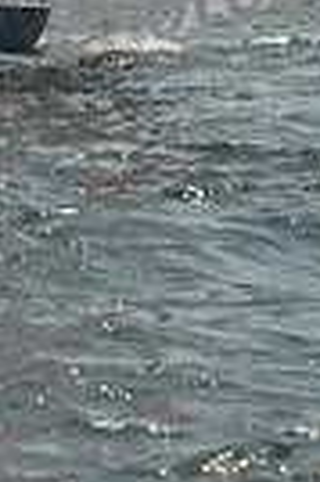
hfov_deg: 3.4
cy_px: -529
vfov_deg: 5.1
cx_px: -146
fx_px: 5333
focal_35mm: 399
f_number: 7.1
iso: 250
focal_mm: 92
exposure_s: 1/640
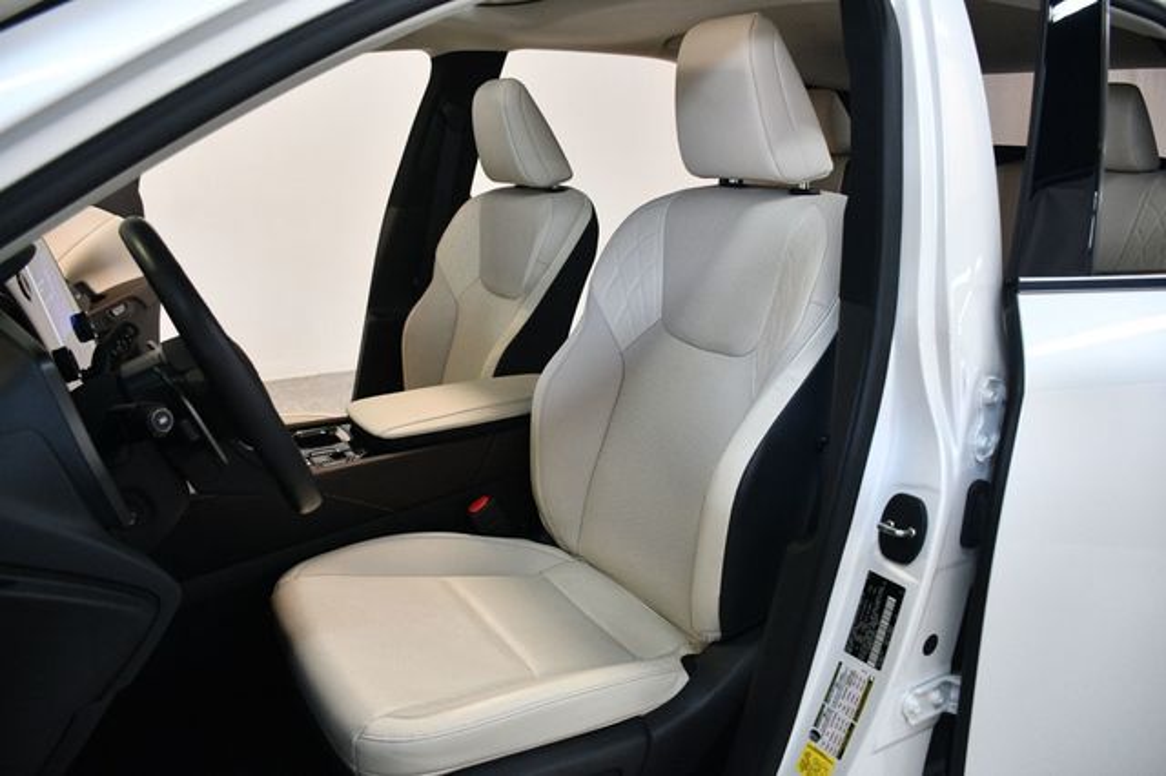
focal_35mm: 27
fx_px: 874
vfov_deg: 47.9
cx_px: 583
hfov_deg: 67.4
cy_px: 388
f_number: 3.5
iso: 1400
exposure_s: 1/125
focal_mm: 18
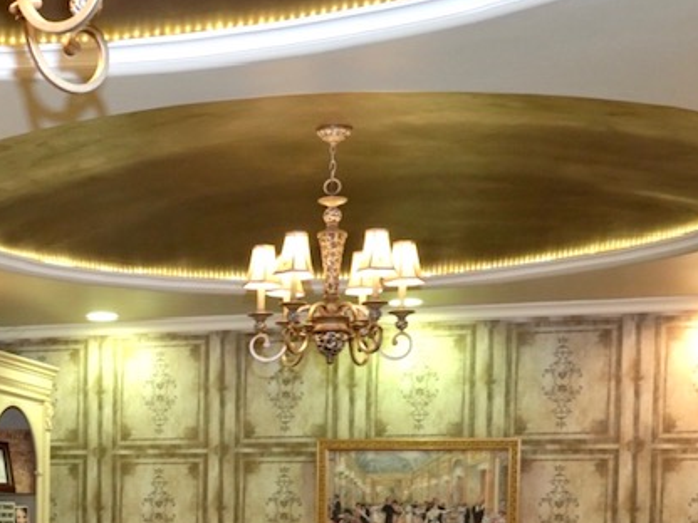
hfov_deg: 26.3
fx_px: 1432
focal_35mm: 71
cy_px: 618
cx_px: 44
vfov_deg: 19.6
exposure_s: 1/40
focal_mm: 24
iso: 1600
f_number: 6.3
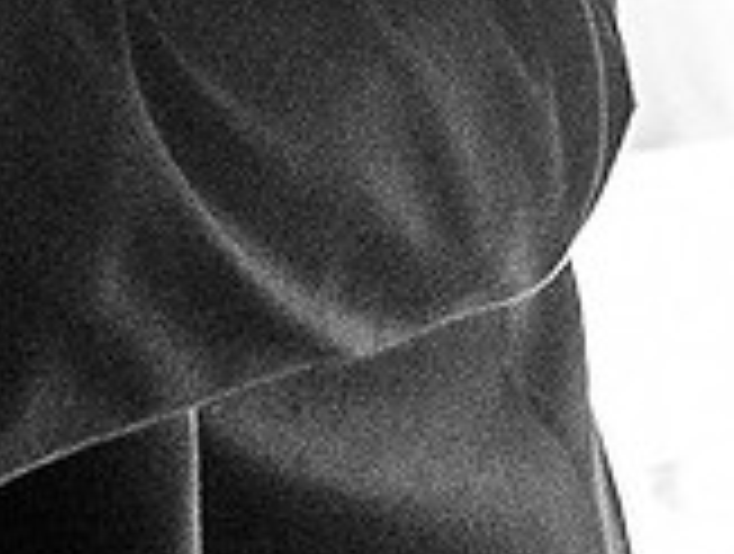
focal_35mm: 414
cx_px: -339
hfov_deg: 4.7
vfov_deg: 3.5
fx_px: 8798
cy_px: -1552
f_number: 3.5
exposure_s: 1/160
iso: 1250
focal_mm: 35
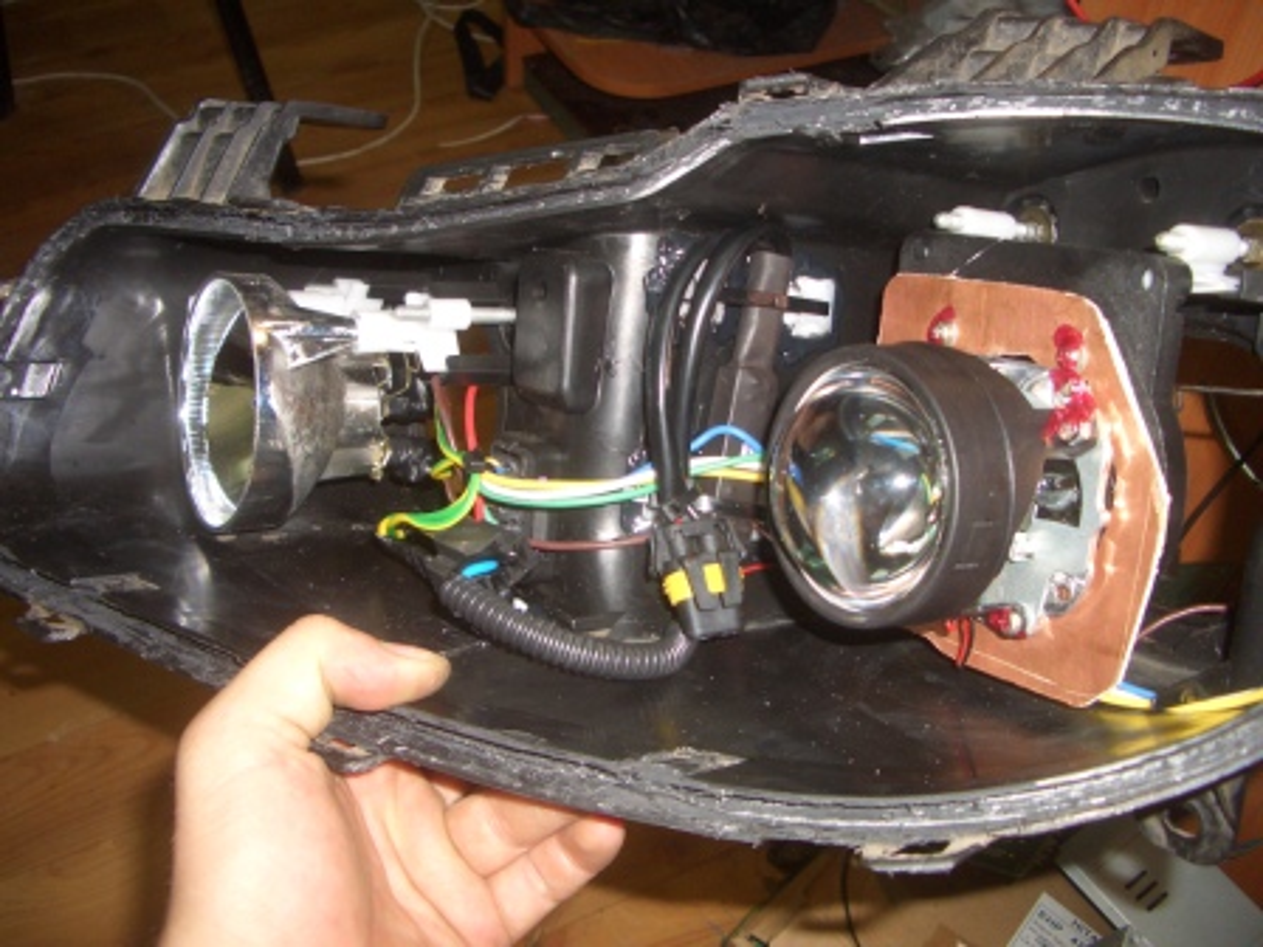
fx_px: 1277
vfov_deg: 40.7
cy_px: 474
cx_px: 632
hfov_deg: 52.6
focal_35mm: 35
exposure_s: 1/60
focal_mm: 5.8
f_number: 2.6
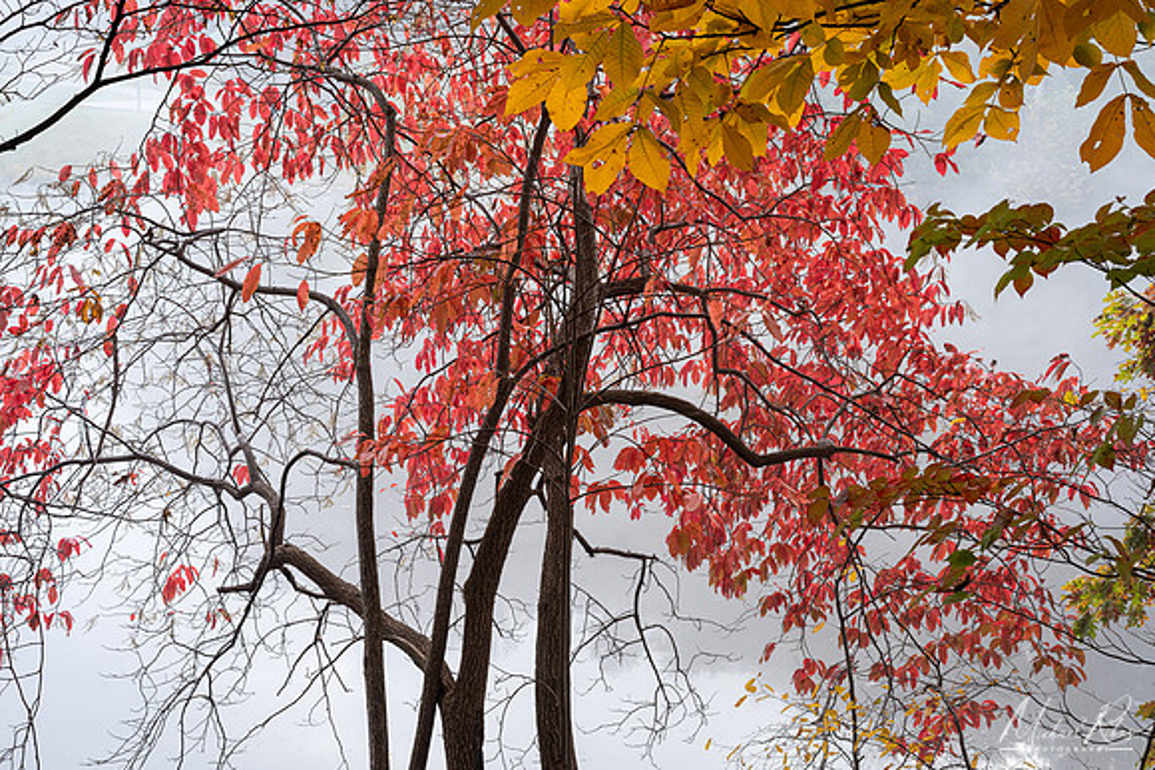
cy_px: 385
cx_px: 578
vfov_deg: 27.0
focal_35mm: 50
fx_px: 1604
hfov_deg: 39.6
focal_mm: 50
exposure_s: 1/30
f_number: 11
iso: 400
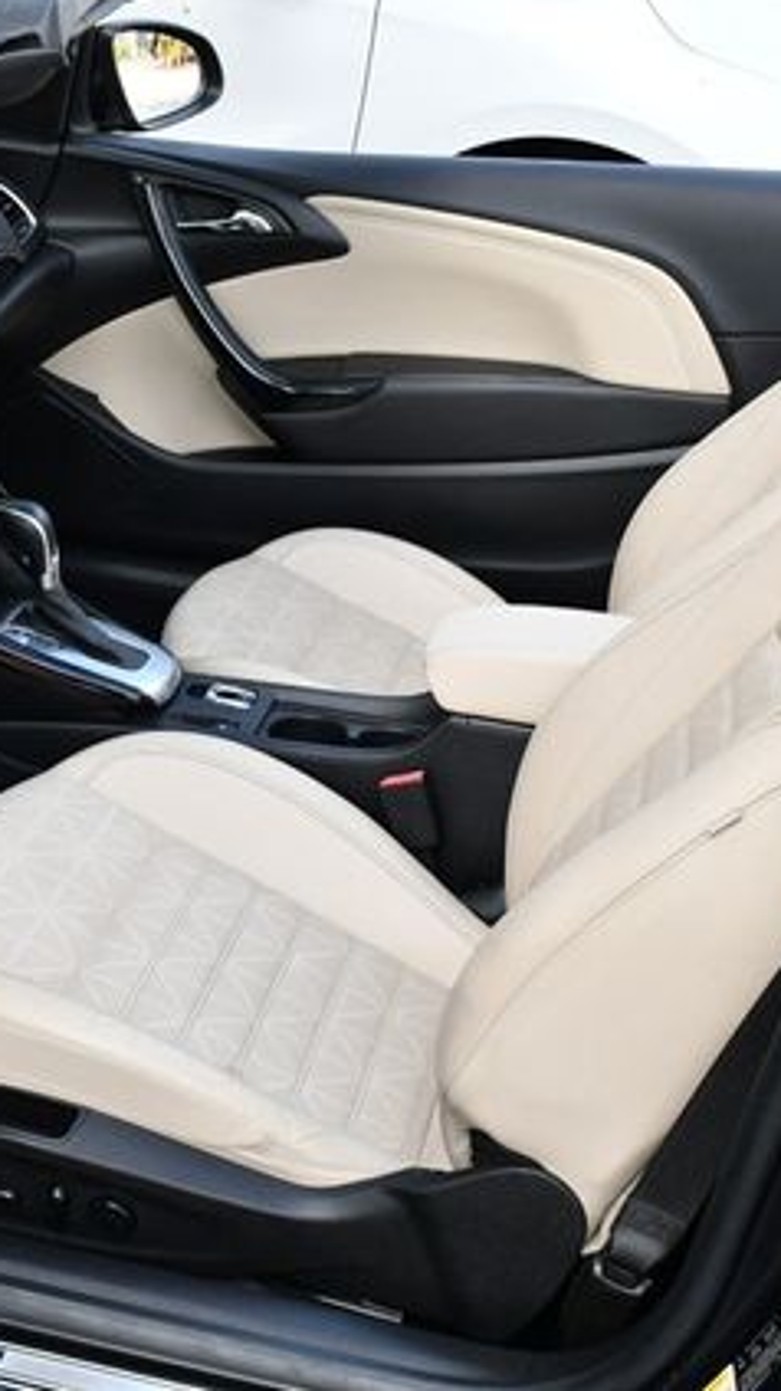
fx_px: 2102
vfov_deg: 36.6
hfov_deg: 20.9
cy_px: 692
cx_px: 190
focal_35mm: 57
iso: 320
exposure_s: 1/250
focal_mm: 18
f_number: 5.6
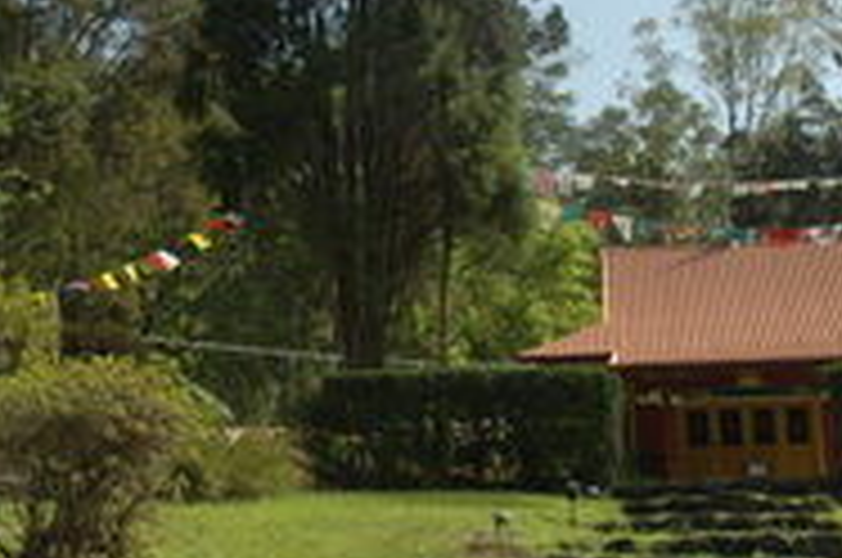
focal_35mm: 77
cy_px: 110
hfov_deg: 25.9
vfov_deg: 17.5
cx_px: 167
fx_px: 1798
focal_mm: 24
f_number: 9
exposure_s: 1/500
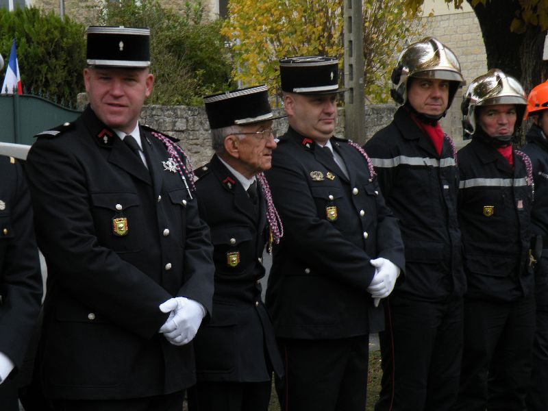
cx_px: 274
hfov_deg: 23.3
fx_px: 1330
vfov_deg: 17.6
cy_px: 206
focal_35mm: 84
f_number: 4
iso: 100
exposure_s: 1/125
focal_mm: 14.9
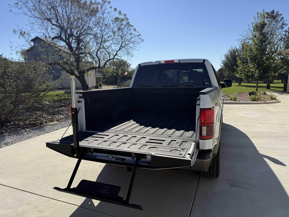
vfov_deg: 56.8
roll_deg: +1.4
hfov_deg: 71.6
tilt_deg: -8.8
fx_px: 200
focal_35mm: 24
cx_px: 144
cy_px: 108
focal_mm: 6.76
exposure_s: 1/6173
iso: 80
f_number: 1.78
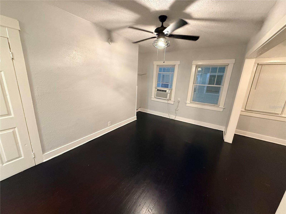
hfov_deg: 102.1
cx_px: 143
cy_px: 107
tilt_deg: -13.6
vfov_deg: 85.7
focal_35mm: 14
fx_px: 116
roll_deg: -2.9
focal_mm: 2.22
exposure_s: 1/60
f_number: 2.2
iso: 640
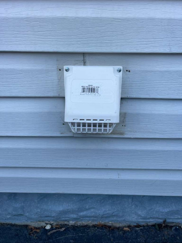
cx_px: 91
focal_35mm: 26
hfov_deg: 53.0
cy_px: 122
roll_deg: +0.8
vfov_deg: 67.3
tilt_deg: -7.9
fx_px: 182
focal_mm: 4.2
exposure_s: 1/758
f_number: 1.8
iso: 32
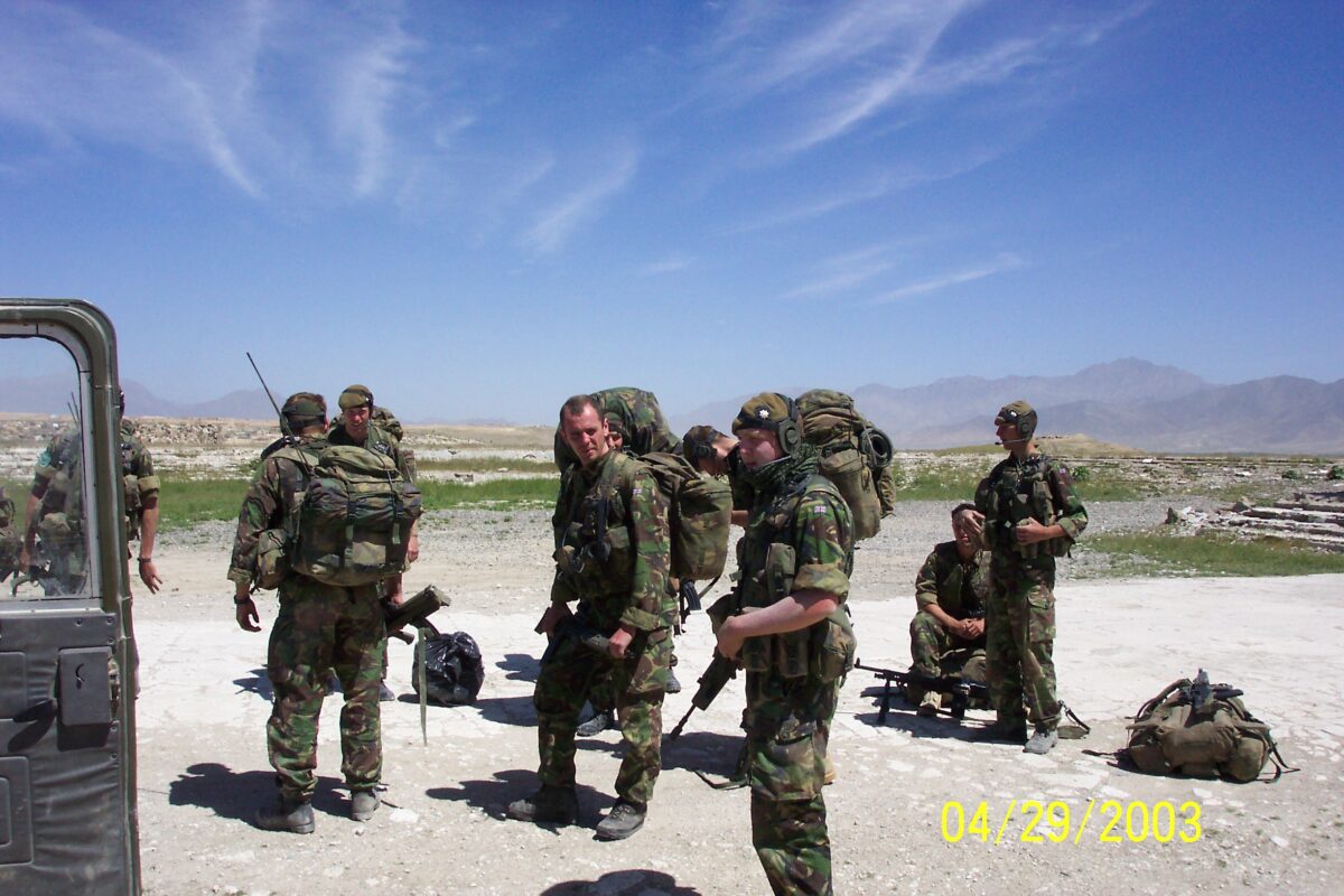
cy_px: 448
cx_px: 672
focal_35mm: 35
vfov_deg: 37.9
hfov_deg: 54.4
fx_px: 1307
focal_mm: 7.5
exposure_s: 1/350
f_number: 9.5
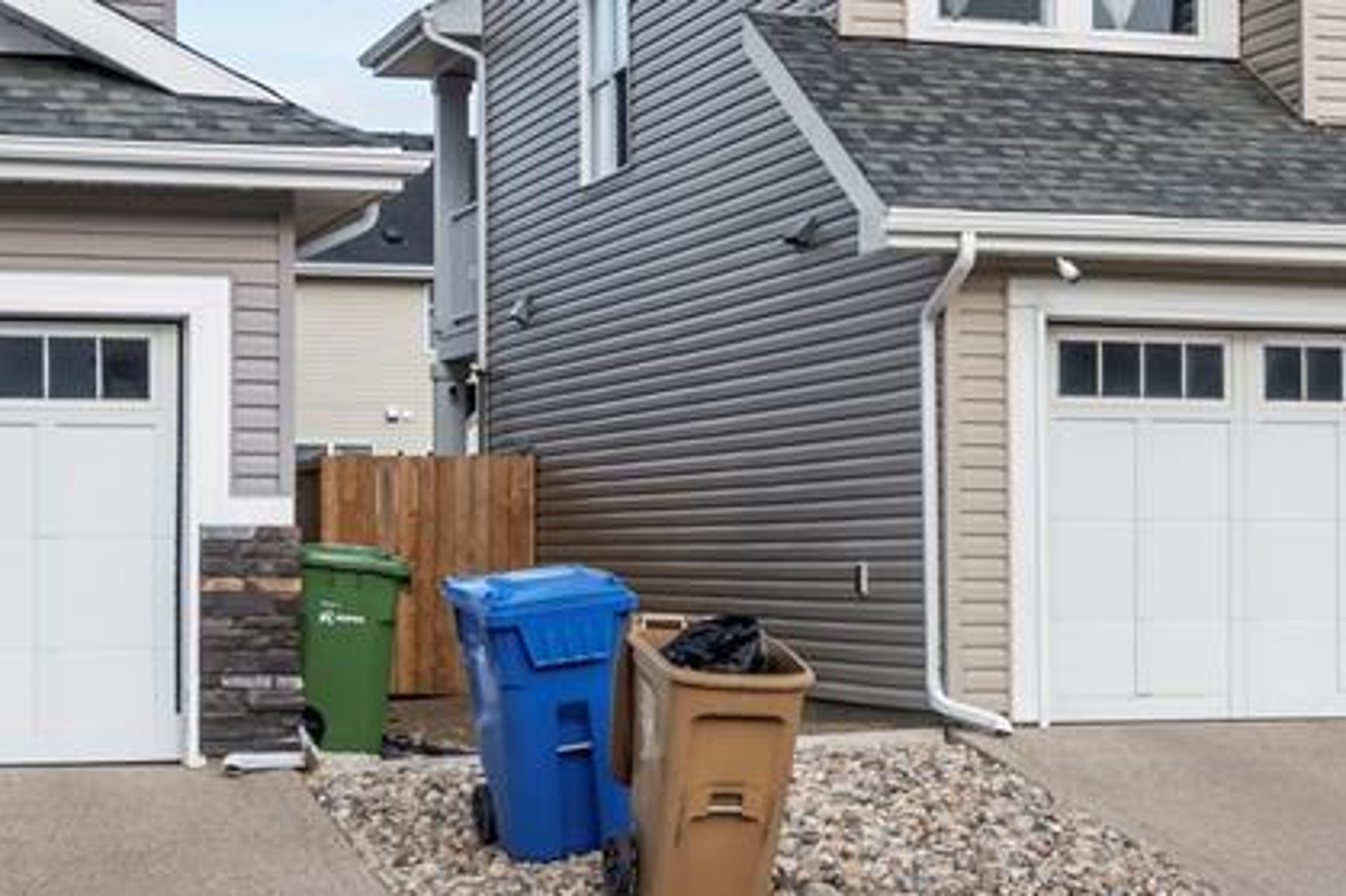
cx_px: 1410
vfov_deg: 14.8
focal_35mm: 90
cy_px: -87
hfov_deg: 21.7
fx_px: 3357
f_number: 8
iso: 100
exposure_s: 1/125
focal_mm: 24.5
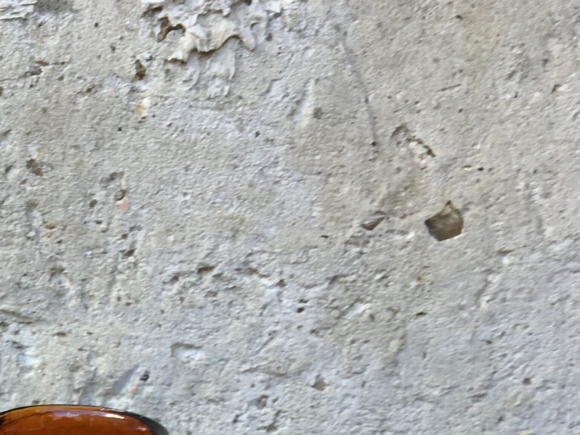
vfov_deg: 18.3
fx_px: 1273
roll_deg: +2.5
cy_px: 531
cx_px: -151
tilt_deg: -18.3
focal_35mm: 76
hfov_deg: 23.1
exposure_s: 1/50
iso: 32
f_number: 2.2
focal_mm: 4.15
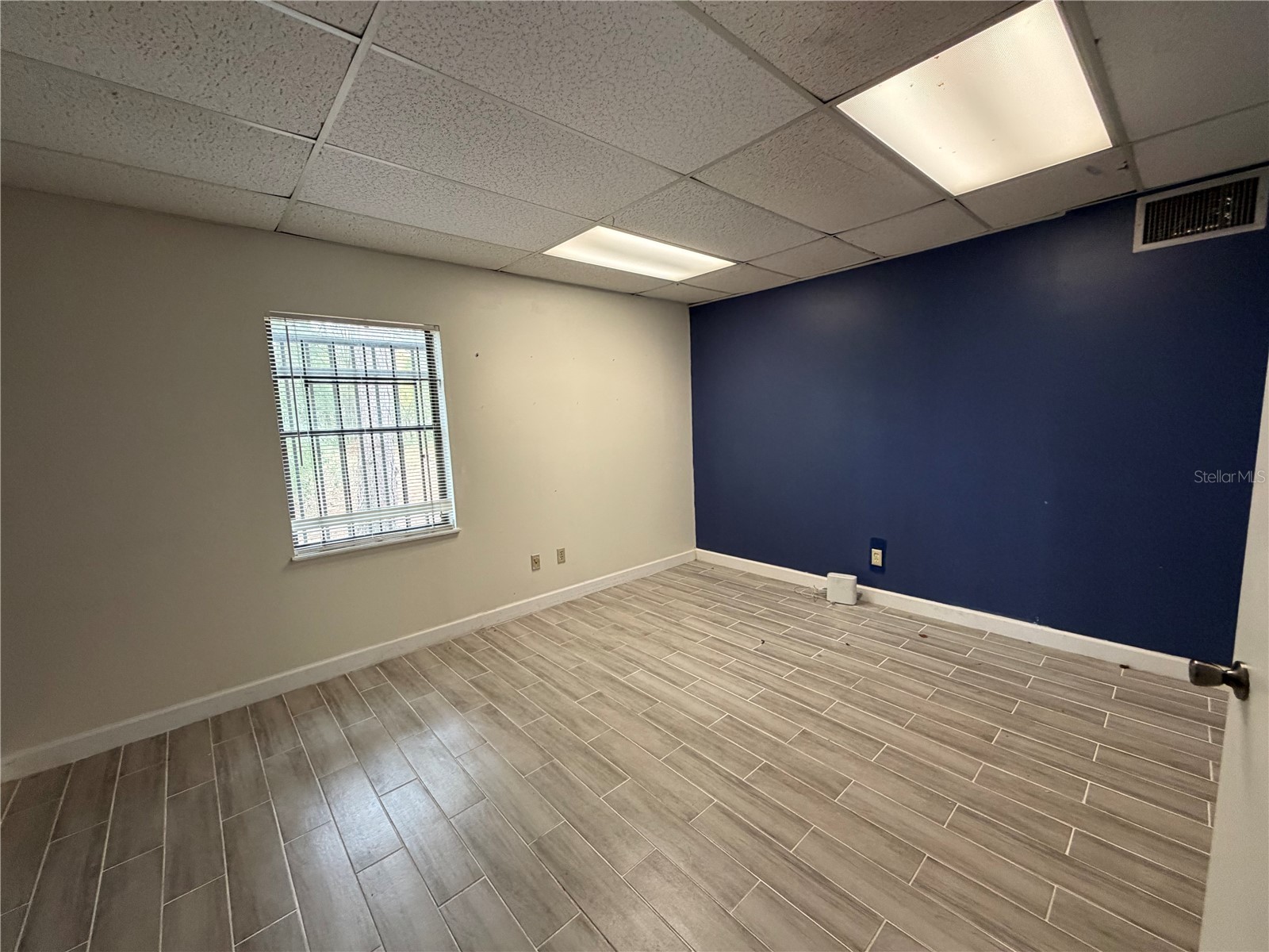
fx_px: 513
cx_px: 634
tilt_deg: -6.4
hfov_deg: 102.1
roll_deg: +1.5
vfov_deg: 85.7
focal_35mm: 14
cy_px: 476
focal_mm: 2.22
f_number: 2.2
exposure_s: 1/60
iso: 320
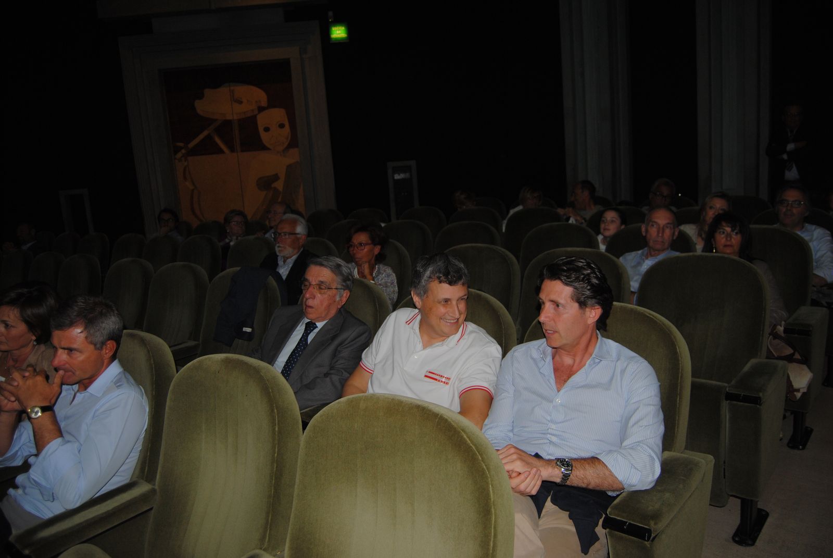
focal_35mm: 27
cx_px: 416
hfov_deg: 67.3
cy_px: 279
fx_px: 625
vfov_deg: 48.0
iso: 200
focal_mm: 18
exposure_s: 1/60
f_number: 3.5
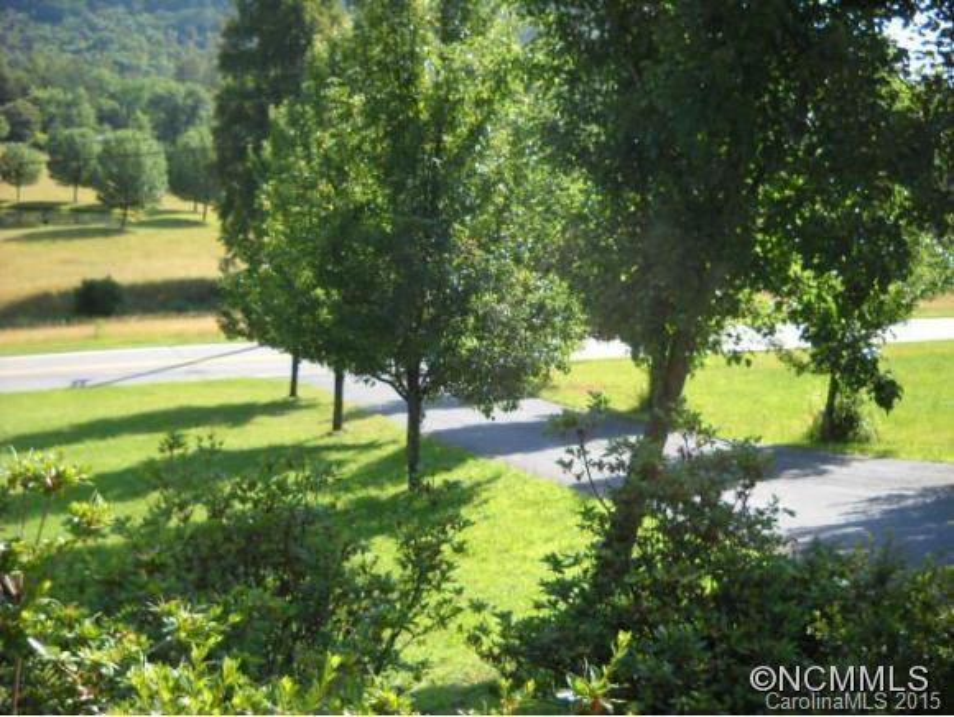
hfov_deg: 45.7
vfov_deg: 35.2
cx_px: 477
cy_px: 358
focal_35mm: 41
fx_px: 1131
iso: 64
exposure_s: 1/296
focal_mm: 6.72
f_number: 3.1
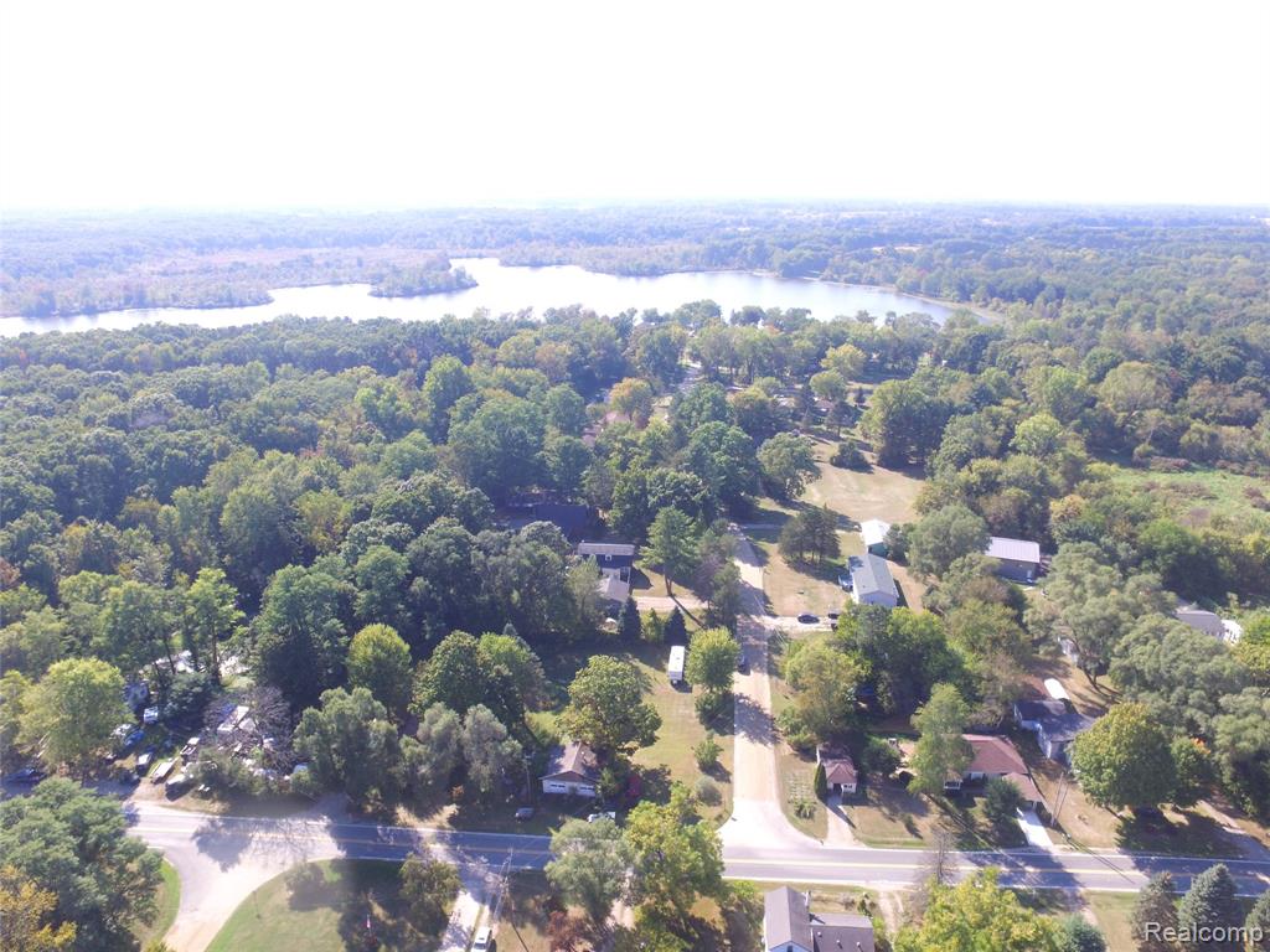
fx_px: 734
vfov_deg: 66.0
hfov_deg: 81.7
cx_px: 635
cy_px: 476
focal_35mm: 20
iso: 100
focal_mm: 3.61
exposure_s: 1/337
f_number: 2.8
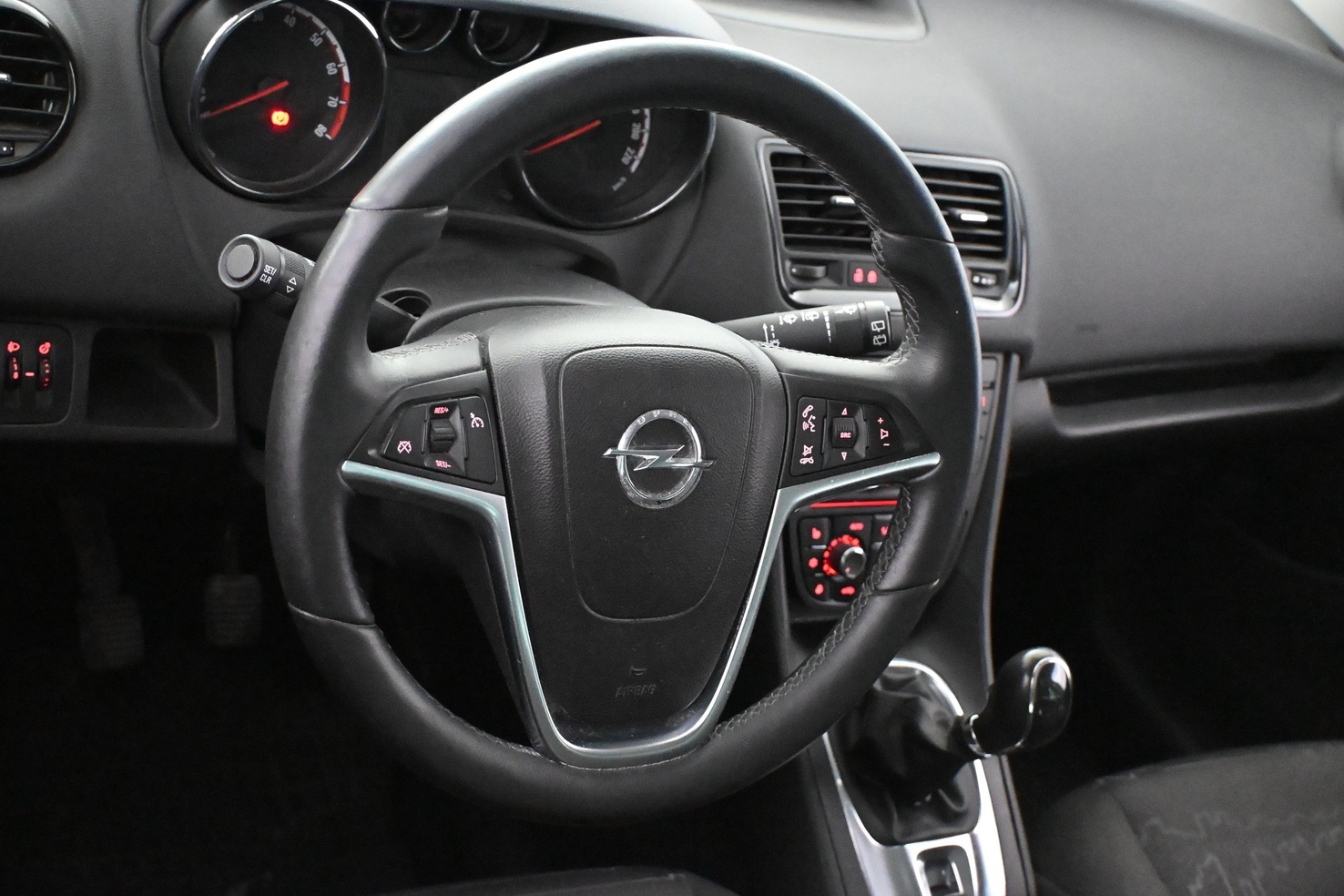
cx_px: 610
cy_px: 445
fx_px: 1690
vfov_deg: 29.7
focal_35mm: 45
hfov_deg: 43.3
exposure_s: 1/60
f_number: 4.5
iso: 12800
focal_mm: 27.5
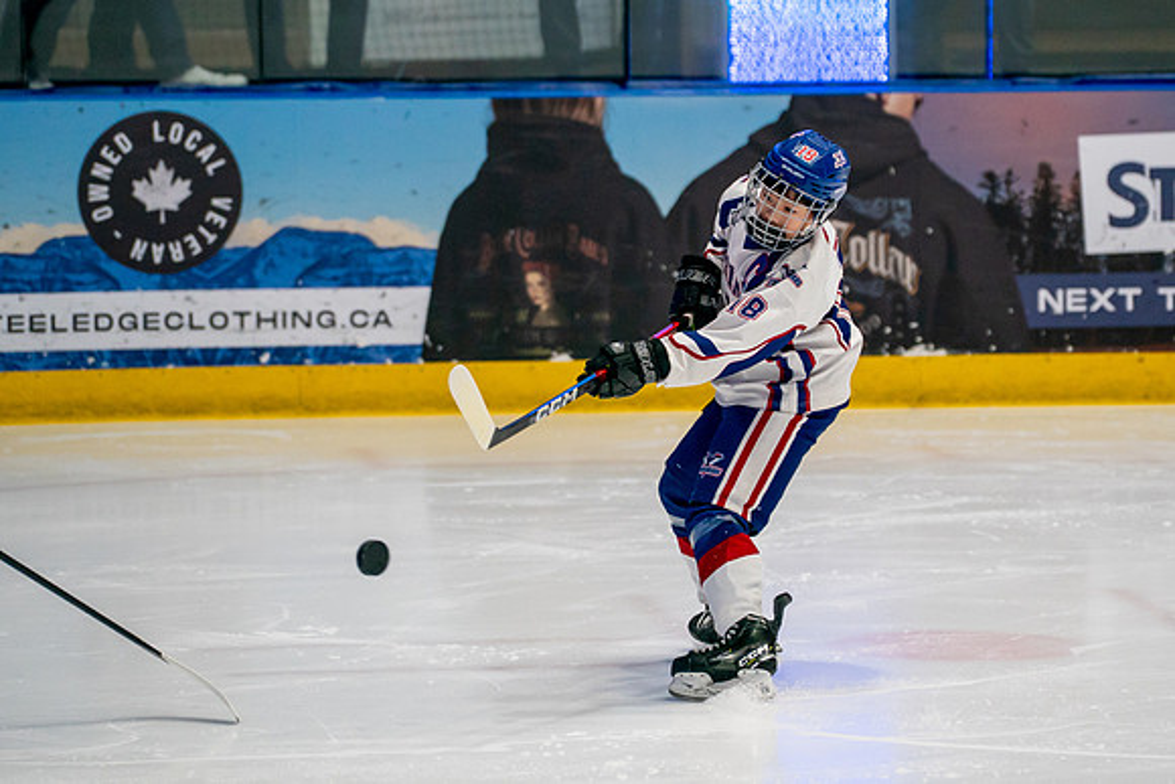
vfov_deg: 5.5
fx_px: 8204
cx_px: 669
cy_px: 321
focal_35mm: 251
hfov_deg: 8.2
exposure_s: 1/1000
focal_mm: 150
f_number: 2.8
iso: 1600
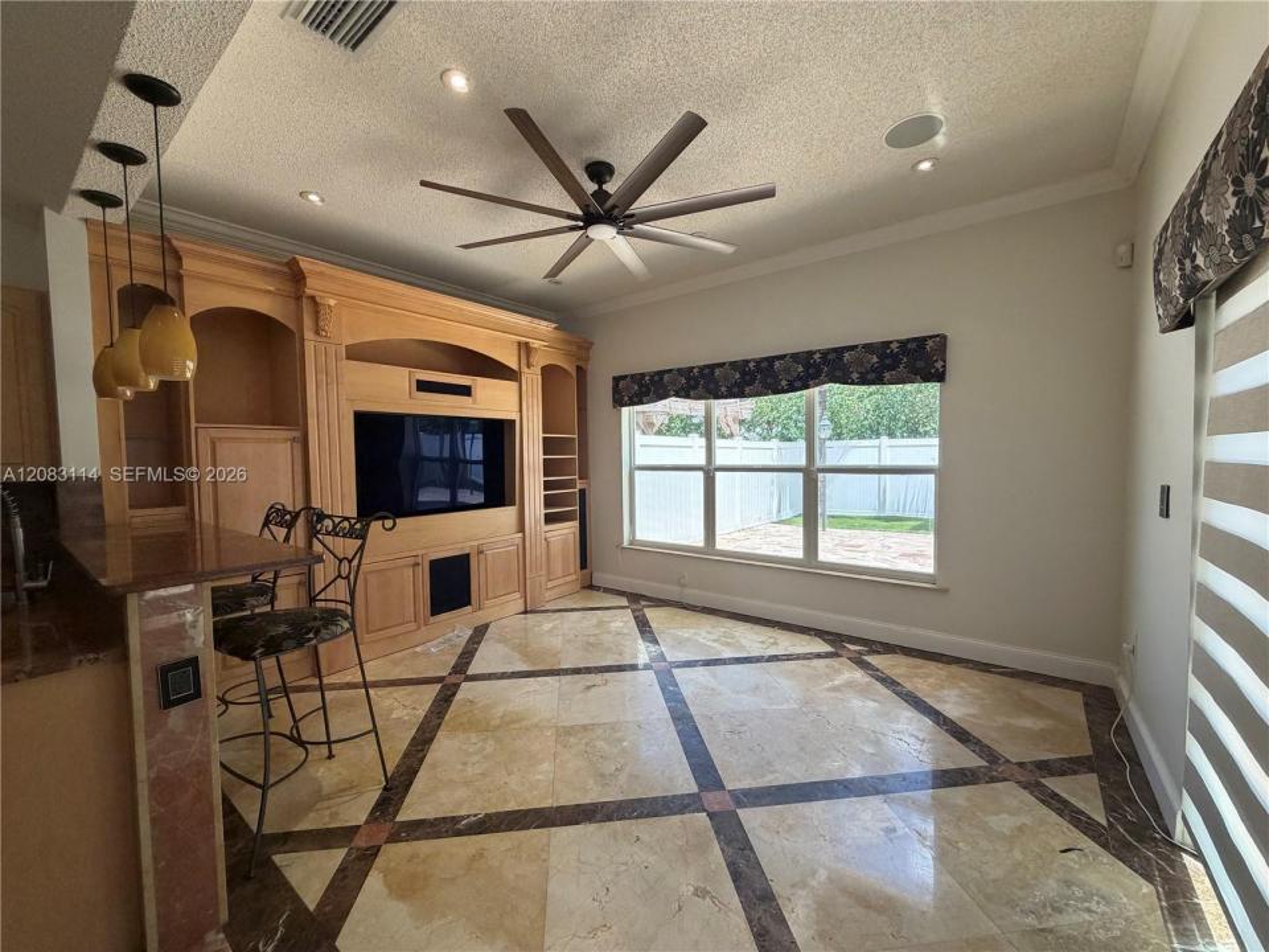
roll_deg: +1.1
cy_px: 476
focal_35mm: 14
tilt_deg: -2.5
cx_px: 634
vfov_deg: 85.7
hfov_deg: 102.1
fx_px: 513
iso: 200
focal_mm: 2.22
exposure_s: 1/120
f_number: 2.2
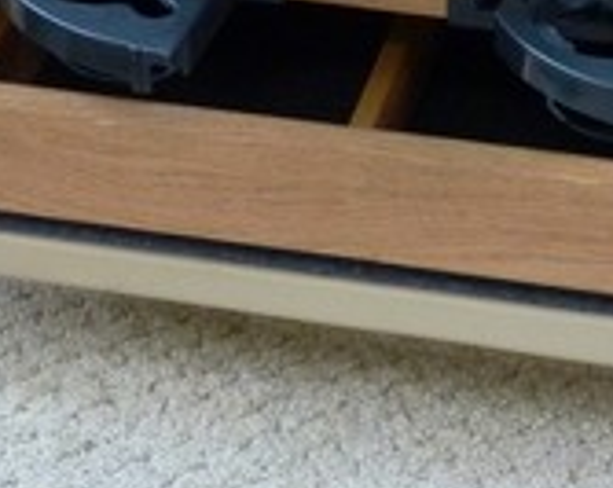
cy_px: -84
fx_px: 3006
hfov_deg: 11.6
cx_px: 37
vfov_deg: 9.2
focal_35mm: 166
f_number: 3.2
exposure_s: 1/60
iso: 400
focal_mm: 7.8
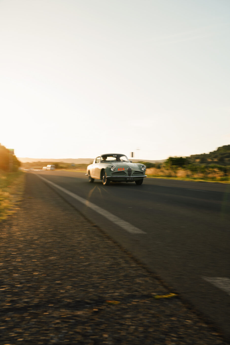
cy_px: 172
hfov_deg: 45.0
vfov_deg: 63.7
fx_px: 278
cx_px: 115
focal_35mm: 29
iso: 100
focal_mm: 29
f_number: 7.1
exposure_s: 1/50
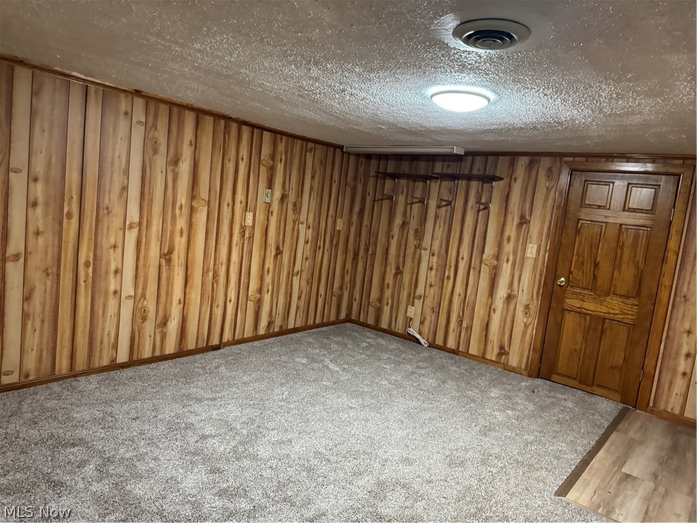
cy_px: 262
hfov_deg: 71.6
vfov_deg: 56.8
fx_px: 483
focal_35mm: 24
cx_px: 348
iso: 800
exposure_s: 1/60
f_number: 1.78
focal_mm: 6.76
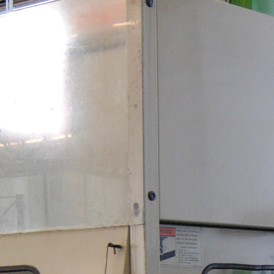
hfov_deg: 12.5
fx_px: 1236
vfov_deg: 12.3
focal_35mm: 138
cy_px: 350
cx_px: 285
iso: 800
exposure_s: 1/320
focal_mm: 20
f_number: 3.5
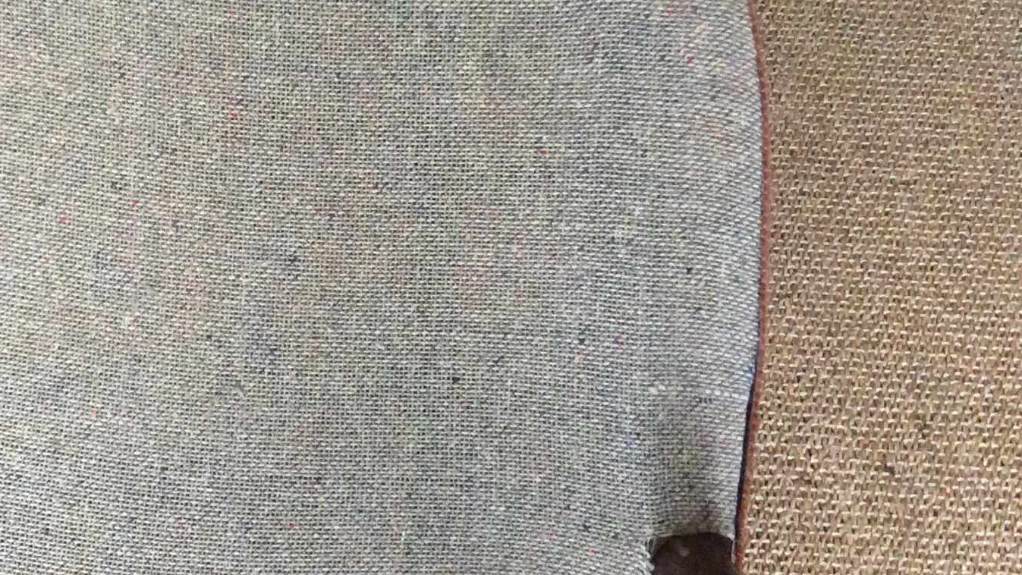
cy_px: 162
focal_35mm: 67
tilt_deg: -56.0
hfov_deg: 30.3
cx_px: 137
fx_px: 1816
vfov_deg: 17.9
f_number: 2.4
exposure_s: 1/25
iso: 200
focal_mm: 3.3
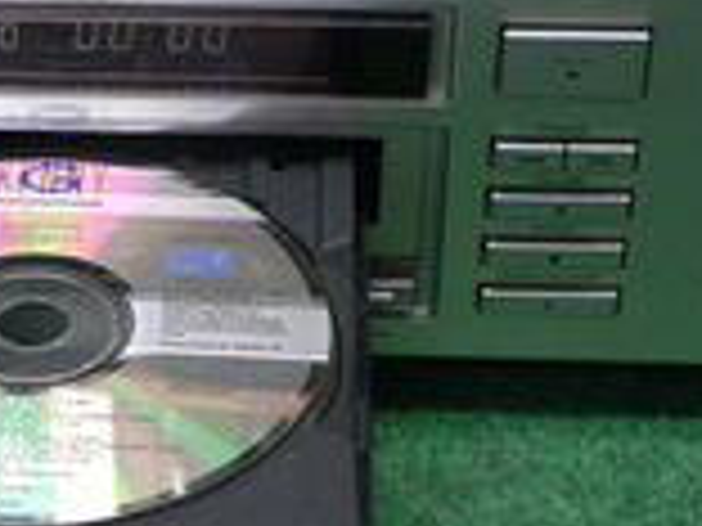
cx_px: -40
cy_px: 272
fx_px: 2717
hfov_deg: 14.4
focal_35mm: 134
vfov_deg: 11.1
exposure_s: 1/20
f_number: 2.8
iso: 200
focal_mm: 9.2
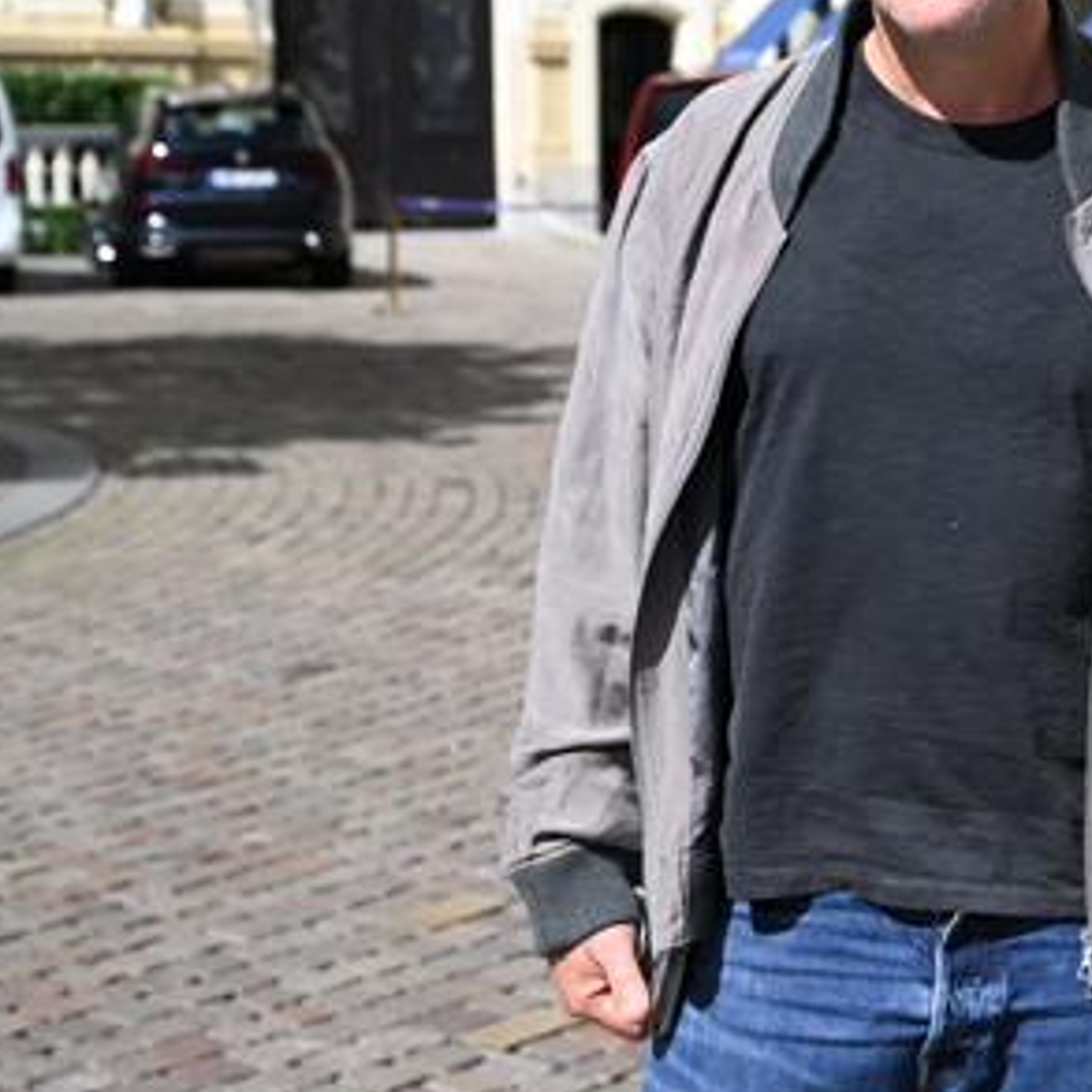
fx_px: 3141
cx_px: 1081
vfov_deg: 19.7
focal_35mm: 88
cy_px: 451
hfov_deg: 19.2
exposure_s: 1/5000
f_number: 4.5
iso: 640
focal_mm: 44
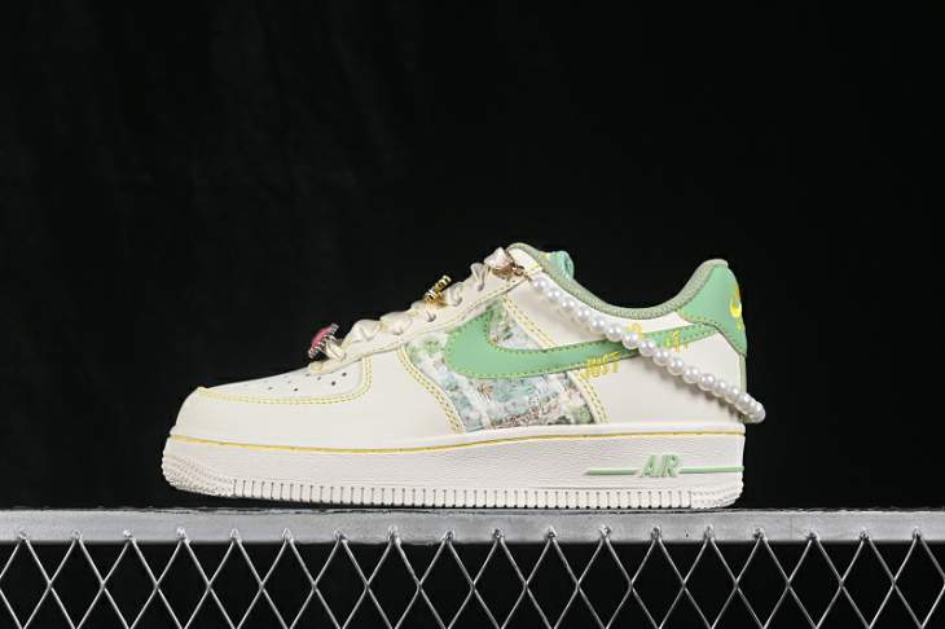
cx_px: 472
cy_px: 314
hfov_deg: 27.0
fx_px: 1968
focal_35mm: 75
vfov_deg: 18.2
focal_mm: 50
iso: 160
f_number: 8
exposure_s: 1/80
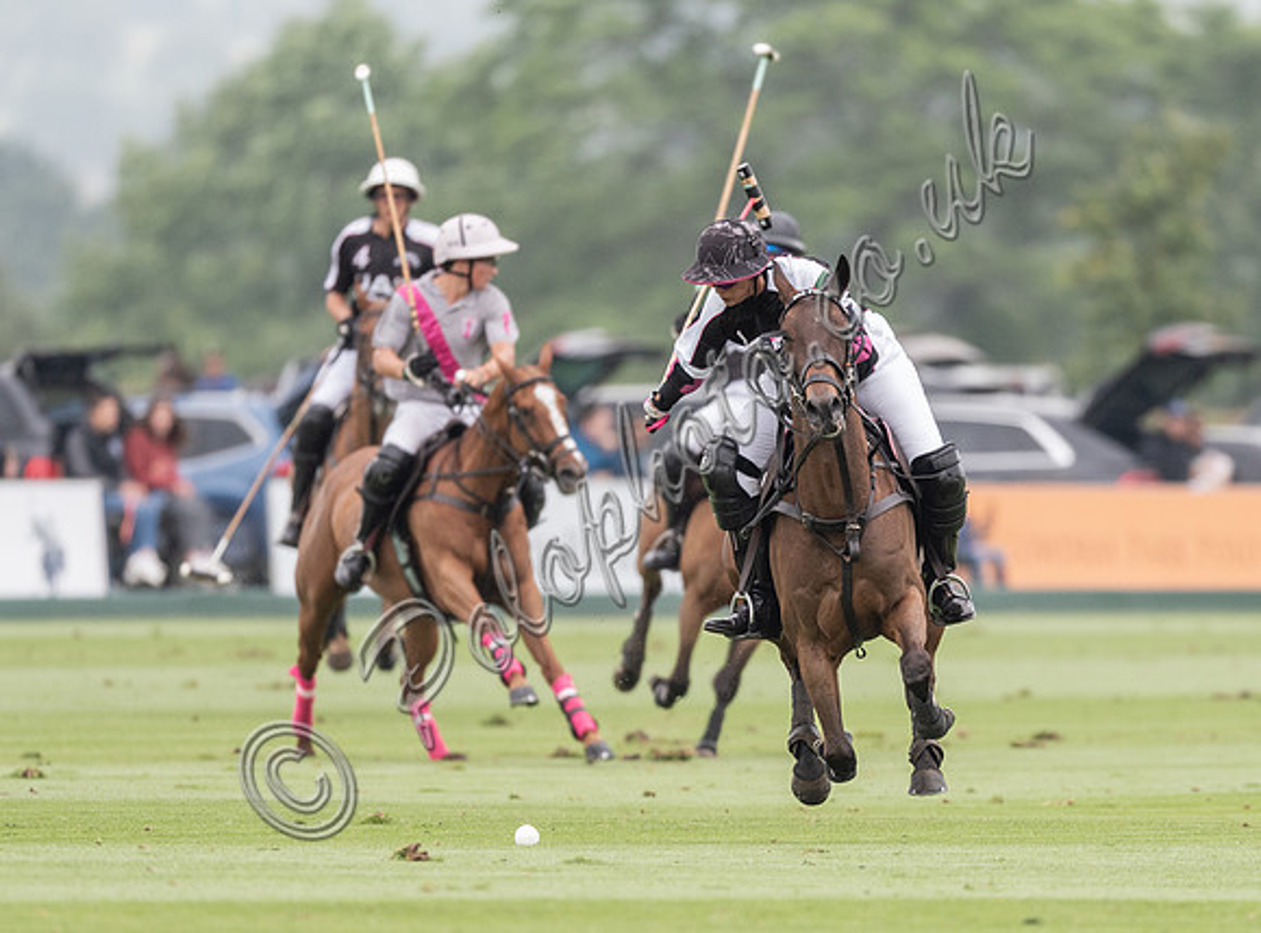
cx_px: 775
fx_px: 26539
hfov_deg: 2.7
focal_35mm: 732
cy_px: 541
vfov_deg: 2.0
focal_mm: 500
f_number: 4
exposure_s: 1/1600
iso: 800
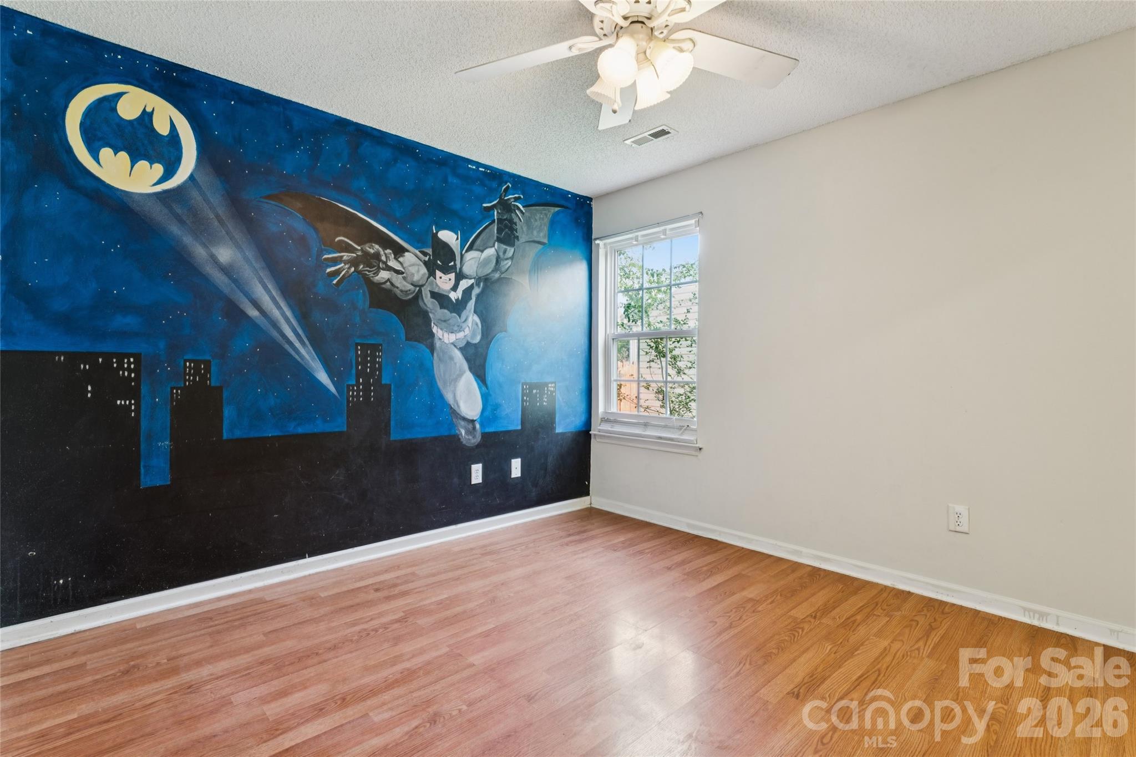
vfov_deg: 71.1
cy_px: 378
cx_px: 568
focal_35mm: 17
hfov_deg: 94.0
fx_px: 530
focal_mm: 16.8
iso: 200
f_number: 13
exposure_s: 1/1.67
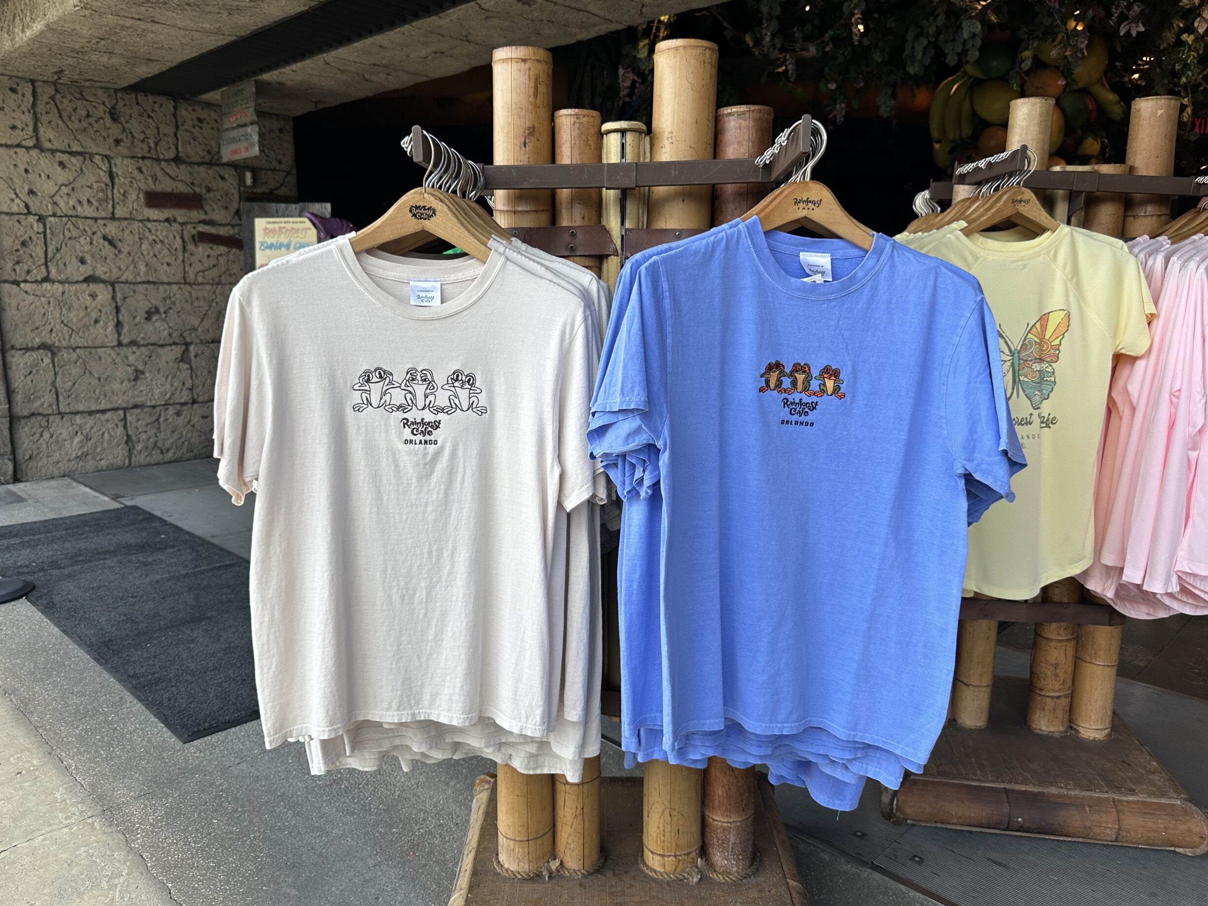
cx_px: 595
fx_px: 872
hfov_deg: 69.4
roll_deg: +0.1
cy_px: 435
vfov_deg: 54.9
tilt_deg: -9.1
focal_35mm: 25
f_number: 1.78
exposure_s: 1/927
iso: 80
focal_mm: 6.86
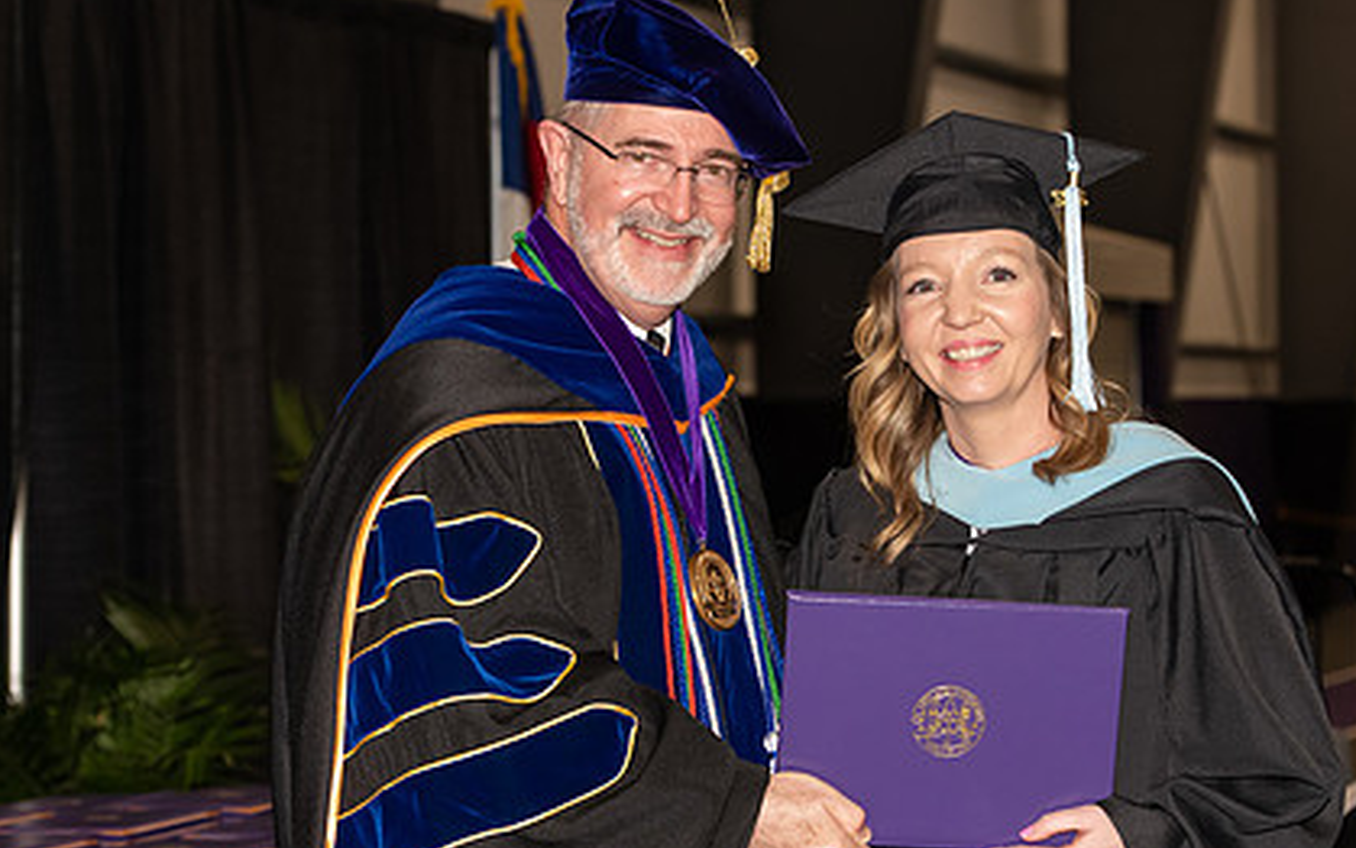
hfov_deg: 18.4
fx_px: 4177
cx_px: 751
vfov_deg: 11.6
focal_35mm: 113
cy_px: 539
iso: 1000
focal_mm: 80
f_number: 5.6
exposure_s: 1/200
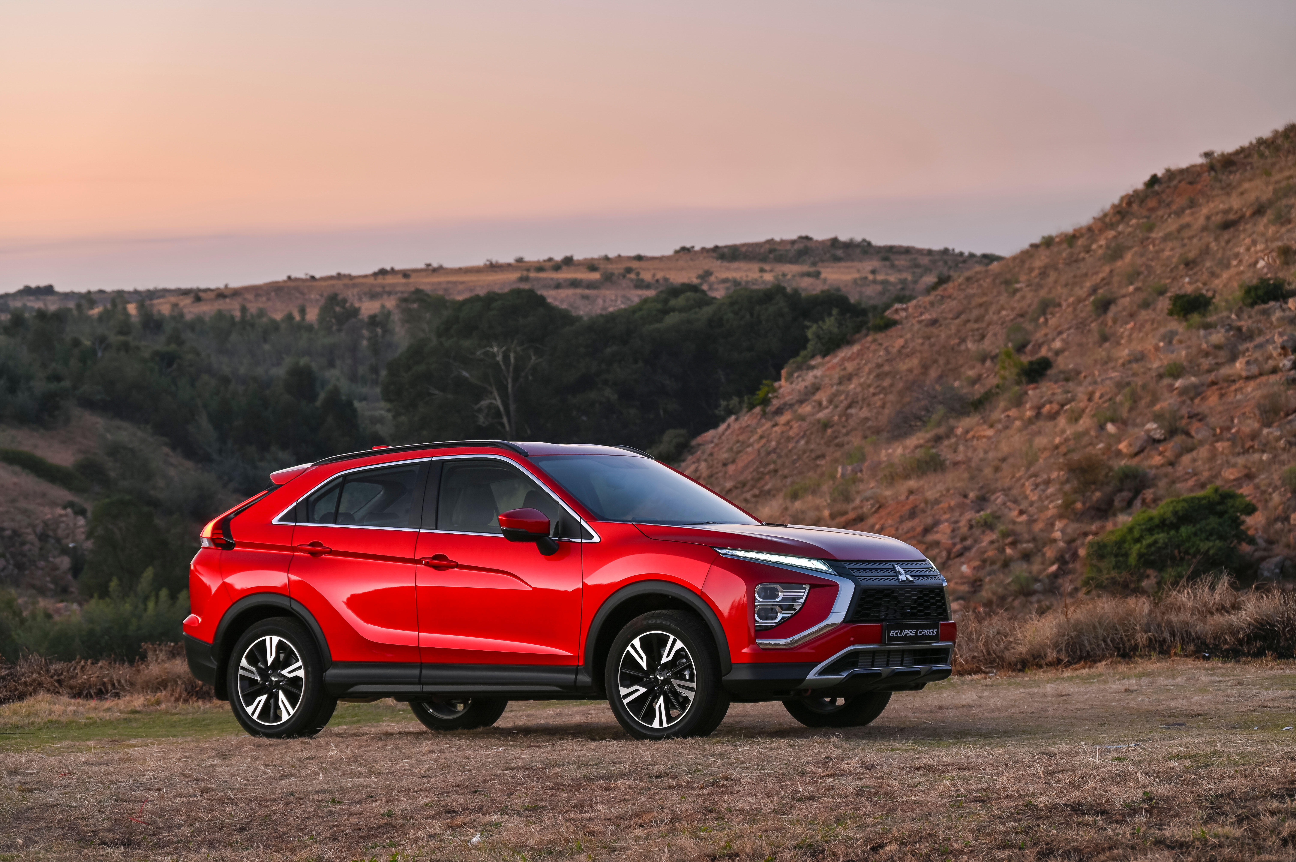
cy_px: 431
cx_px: 648
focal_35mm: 96
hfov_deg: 21.3
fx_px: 3454
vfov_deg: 14.2
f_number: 6.3
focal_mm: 96
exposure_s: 1
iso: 100
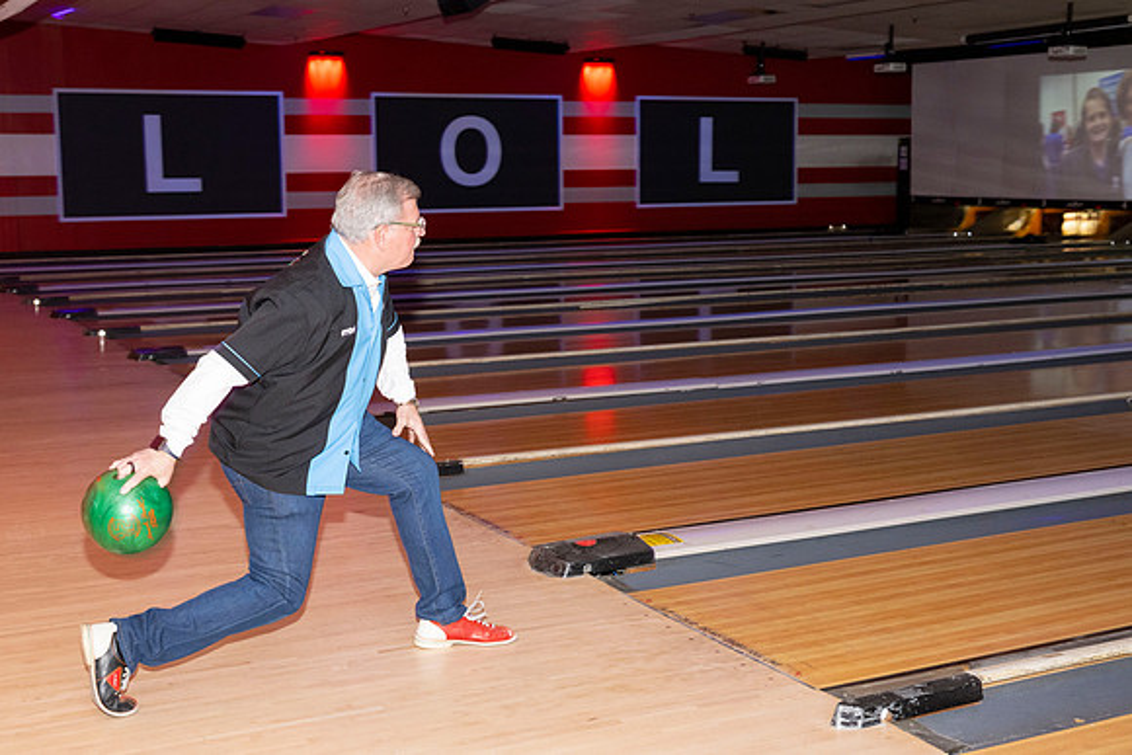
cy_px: 378
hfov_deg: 41.9
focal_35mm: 47
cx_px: 566
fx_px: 1478
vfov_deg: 28.7
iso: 2000
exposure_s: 1/100
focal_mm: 47
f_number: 5.6
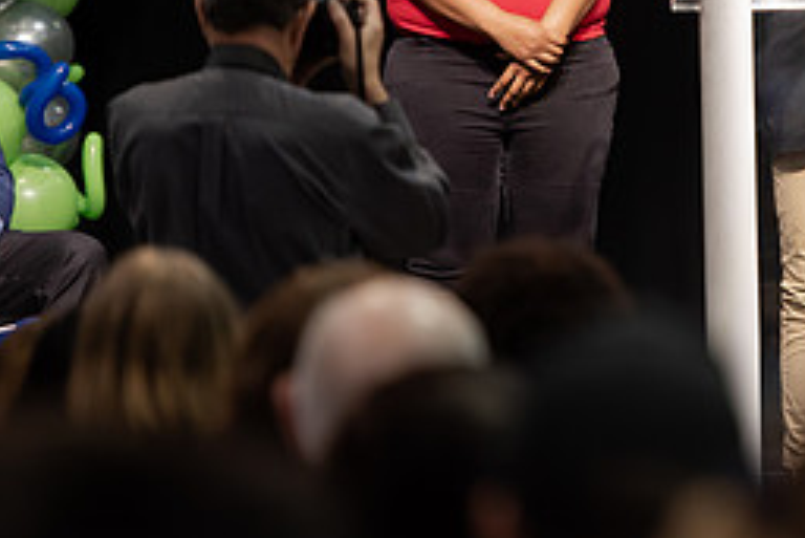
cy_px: -39
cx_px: 783
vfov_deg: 3.7
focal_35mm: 374
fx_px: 8367
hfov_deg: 5.5
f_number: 3.2
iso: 1250
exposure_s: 1/200
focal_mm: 165
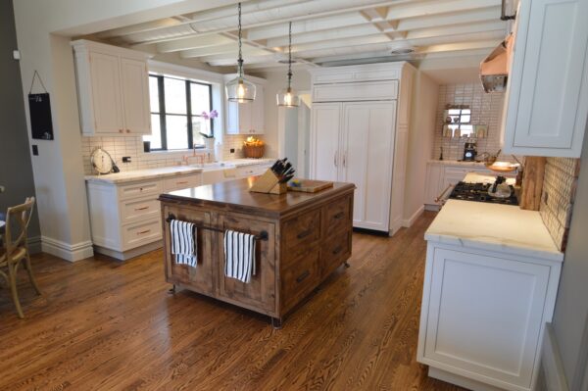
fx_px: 343
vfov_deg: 59.4
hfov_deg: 81.3
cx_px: 294
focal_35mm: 21
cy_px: 196
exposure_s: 1/60
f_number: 4
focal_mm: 14
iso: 400
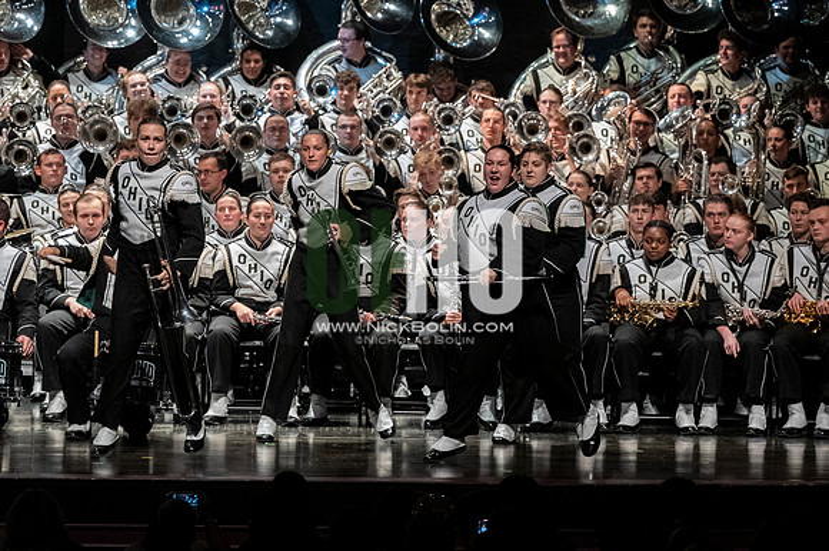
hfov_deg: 9.8
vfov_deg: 6.5
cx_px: 414
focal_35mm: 210
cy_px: 276
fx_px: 4833
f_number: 4
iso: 4000
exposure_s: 1/500
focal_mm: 140
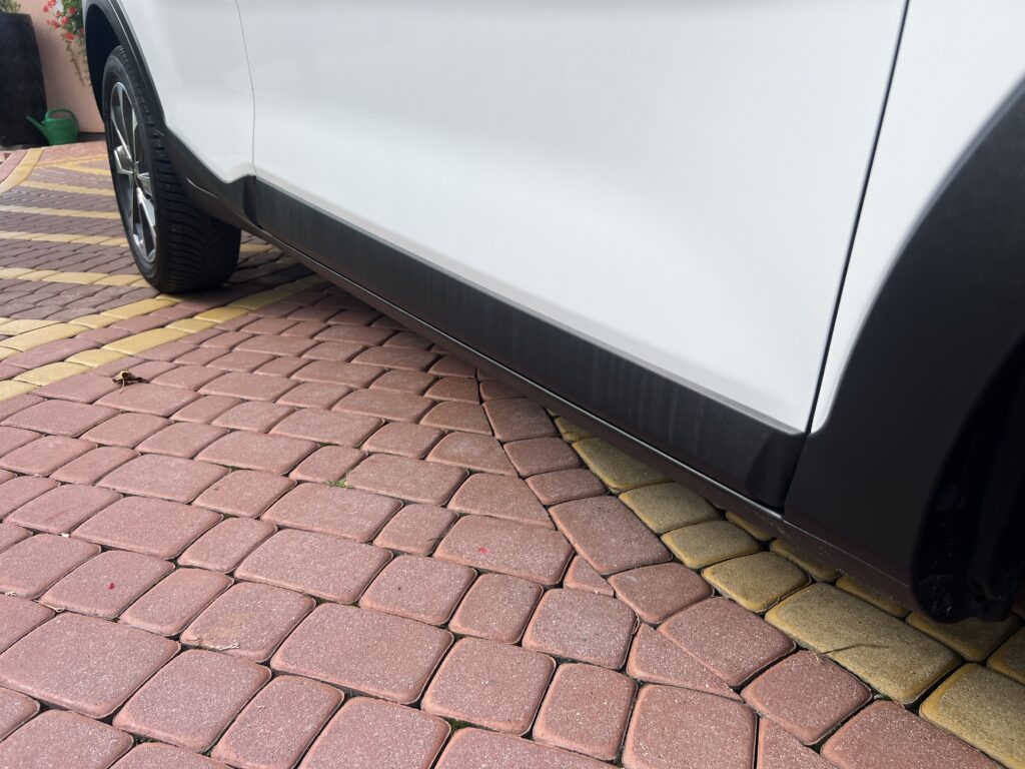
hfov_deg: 67.3
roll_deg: -0.2
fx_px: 770
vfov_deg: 53.1
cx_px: 512
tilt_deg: -21.5
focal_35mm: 26
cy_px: 384
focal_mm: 5.7
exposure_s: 1/2045
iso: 50
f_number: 1.5
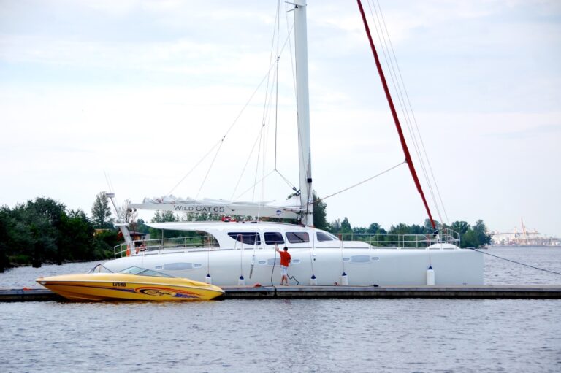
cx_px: 280
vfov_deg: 13.0
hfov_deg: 19.5
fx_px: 1635
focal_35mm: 105
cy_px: 186
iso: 200
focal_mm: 70
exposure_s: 1/500
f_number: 5.6
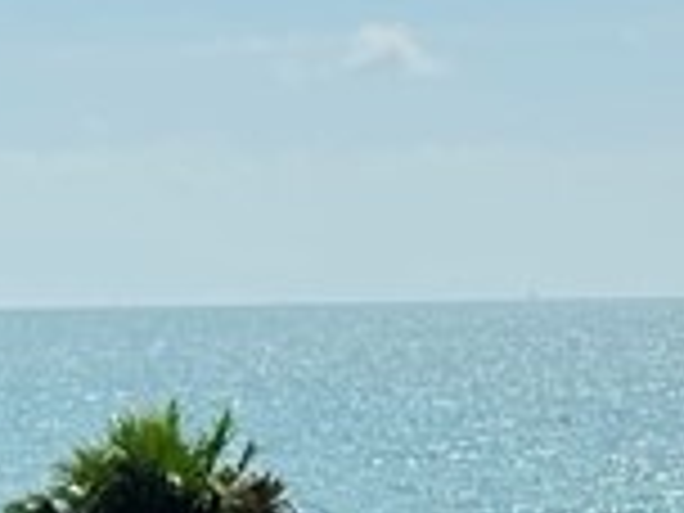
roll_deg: +1.4
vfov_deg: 4.6
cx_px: 864
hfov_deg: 6.1
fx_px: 6402
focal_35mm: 324
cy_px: 706
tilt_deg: -4.7
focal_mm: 6.76
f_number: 1.78
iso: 64
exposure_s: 1/9009
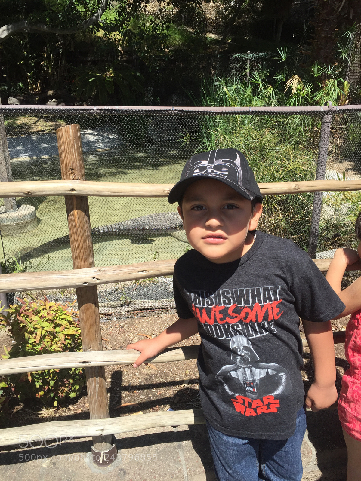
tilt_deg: -19.9
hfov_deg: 48.2
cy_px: 240
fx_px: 403
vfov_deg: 61.7
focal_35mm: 29
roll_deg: +0.0
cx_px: 180
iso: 32
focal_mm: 4.15
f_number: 2.2
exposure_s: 1/1522
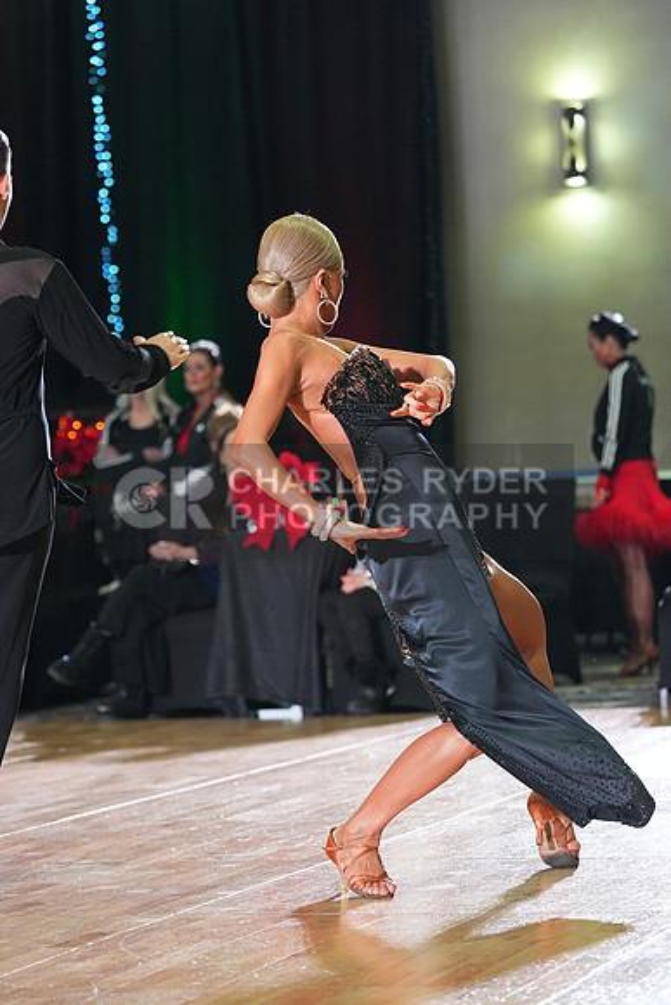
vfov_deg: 15.2
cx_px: 336
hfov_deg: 10.2
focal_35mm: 135
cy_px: 502
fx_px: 3772
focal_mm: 135
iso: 8000
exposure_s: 1/400
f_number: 4
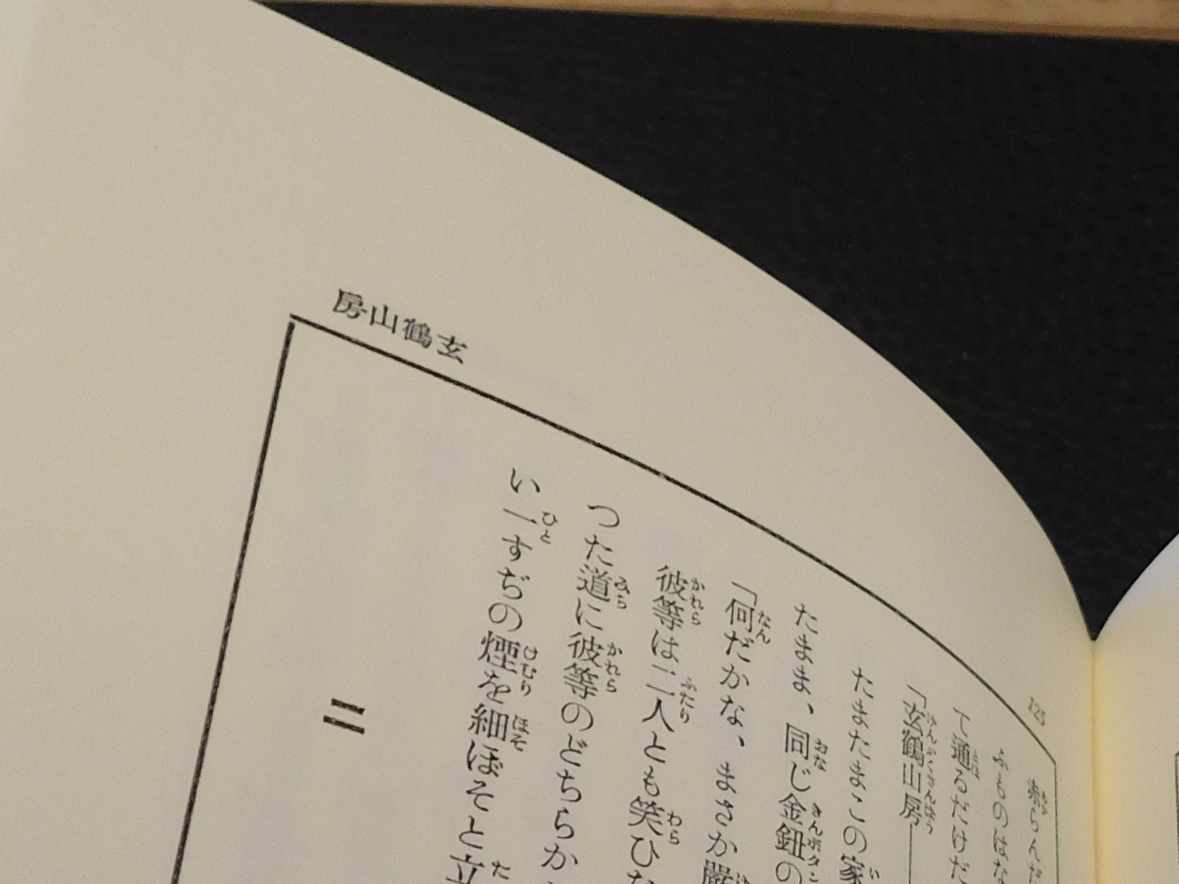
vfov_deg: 19.4
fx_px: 2452
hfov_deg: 25.4
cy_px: 1038
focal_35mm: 72
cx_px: 1241
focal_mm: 4
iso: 125
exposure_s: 1/50
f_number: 3
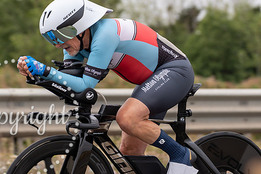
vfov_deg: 5.9
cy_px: 88
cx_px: 169
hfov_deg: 8.8
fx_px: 1690
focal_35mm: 233
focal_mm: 89
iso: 100
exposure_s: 1/800
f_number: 3.2
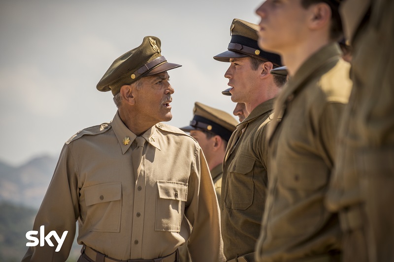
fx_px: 3282
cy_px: 131
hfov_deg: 6.9
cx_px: 197
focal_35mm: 300
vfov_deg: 4.6
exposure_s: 1/500
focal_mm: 200
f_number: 6.4
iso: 200
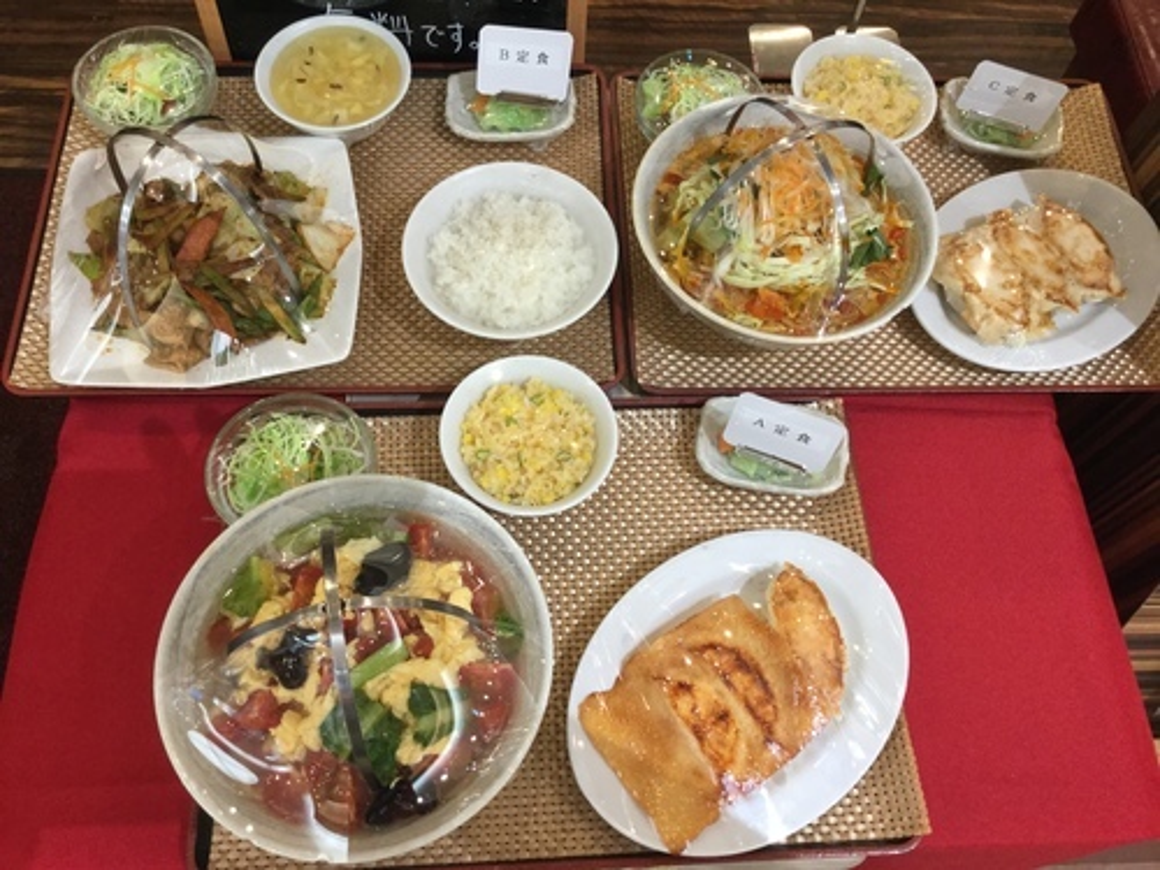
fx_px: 1039
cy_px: 435
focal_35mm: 31
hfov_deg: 58.4
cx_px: 580
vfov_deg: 45.4
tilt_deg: -64.5
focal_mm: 3.3
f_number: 2.4
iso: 64
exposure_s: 1/30
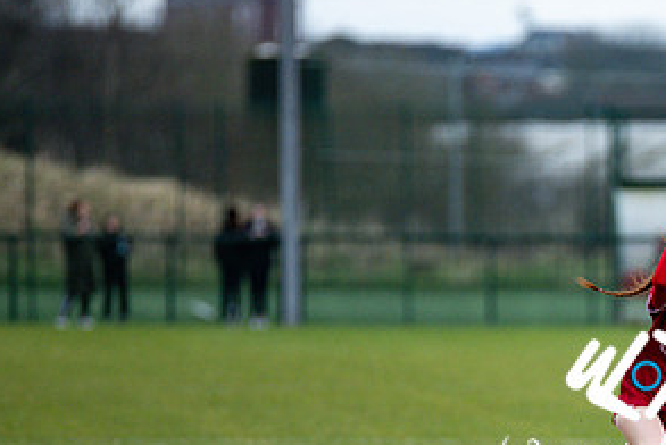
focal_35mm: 593
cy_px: 426
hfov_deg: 3.5
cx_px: 646
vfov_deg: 2.3
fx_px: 10981
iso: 2500
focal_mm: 300
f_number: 2.8
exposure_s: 1/640
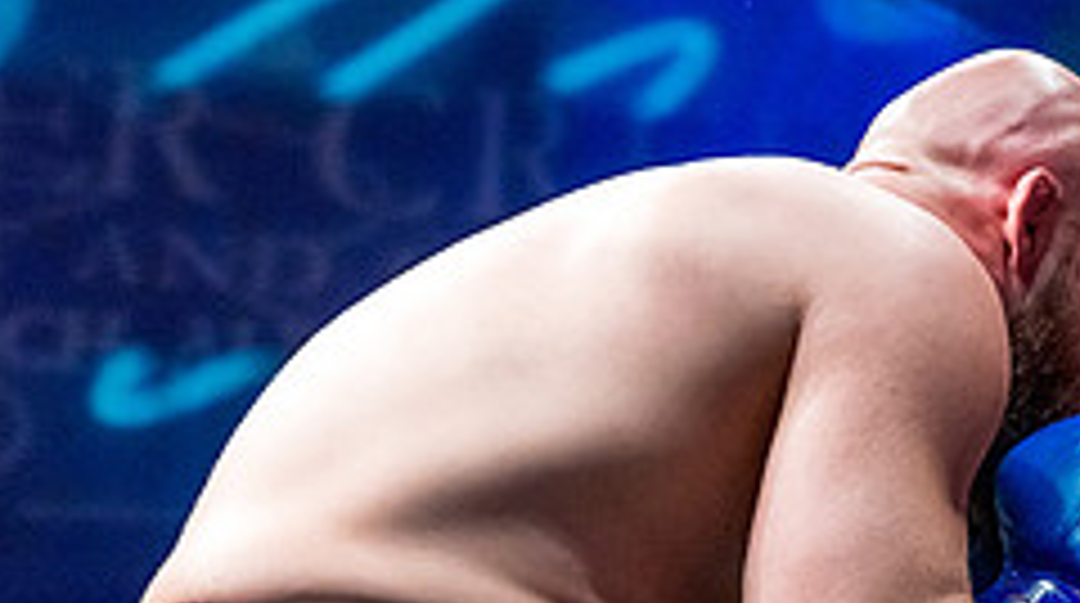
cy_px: -107
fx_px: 3402
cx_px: 1420
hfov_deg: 16.9
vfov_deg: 10.0
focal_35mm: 119
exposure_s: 1/1000
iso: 4000
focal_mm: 40
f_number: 4
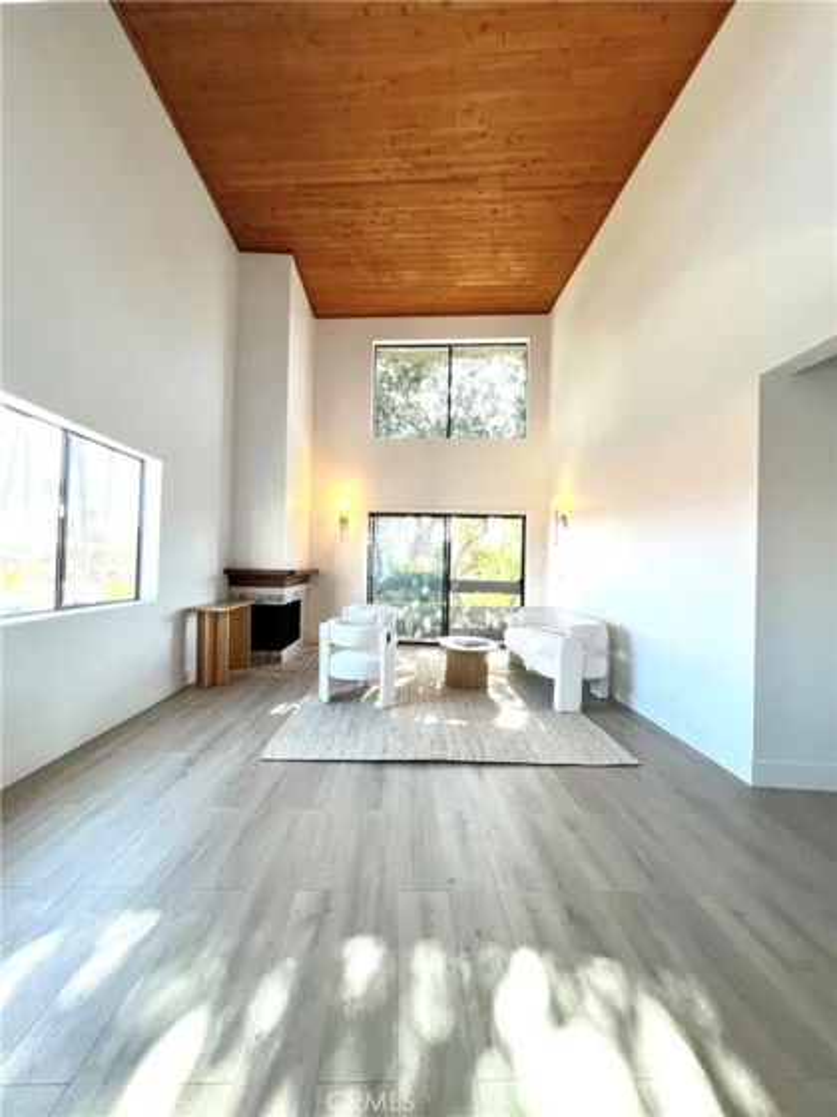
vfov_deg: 106.2
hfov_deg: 89.9
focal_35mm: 13
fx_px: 419
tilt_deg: +1.5
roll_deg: -0.8
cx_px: 418
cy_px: 558
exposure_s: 1/120
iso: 80
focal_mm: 1.57
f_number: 1.8
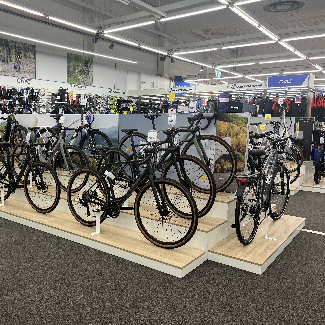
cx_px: 114
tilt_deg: -8.4
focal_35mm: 31
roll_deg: -1.2
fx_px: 329
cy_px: 163
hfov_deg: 51.8
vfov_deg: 52.5
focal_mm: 5.1
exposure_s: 1/100
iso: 64
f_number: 1.6
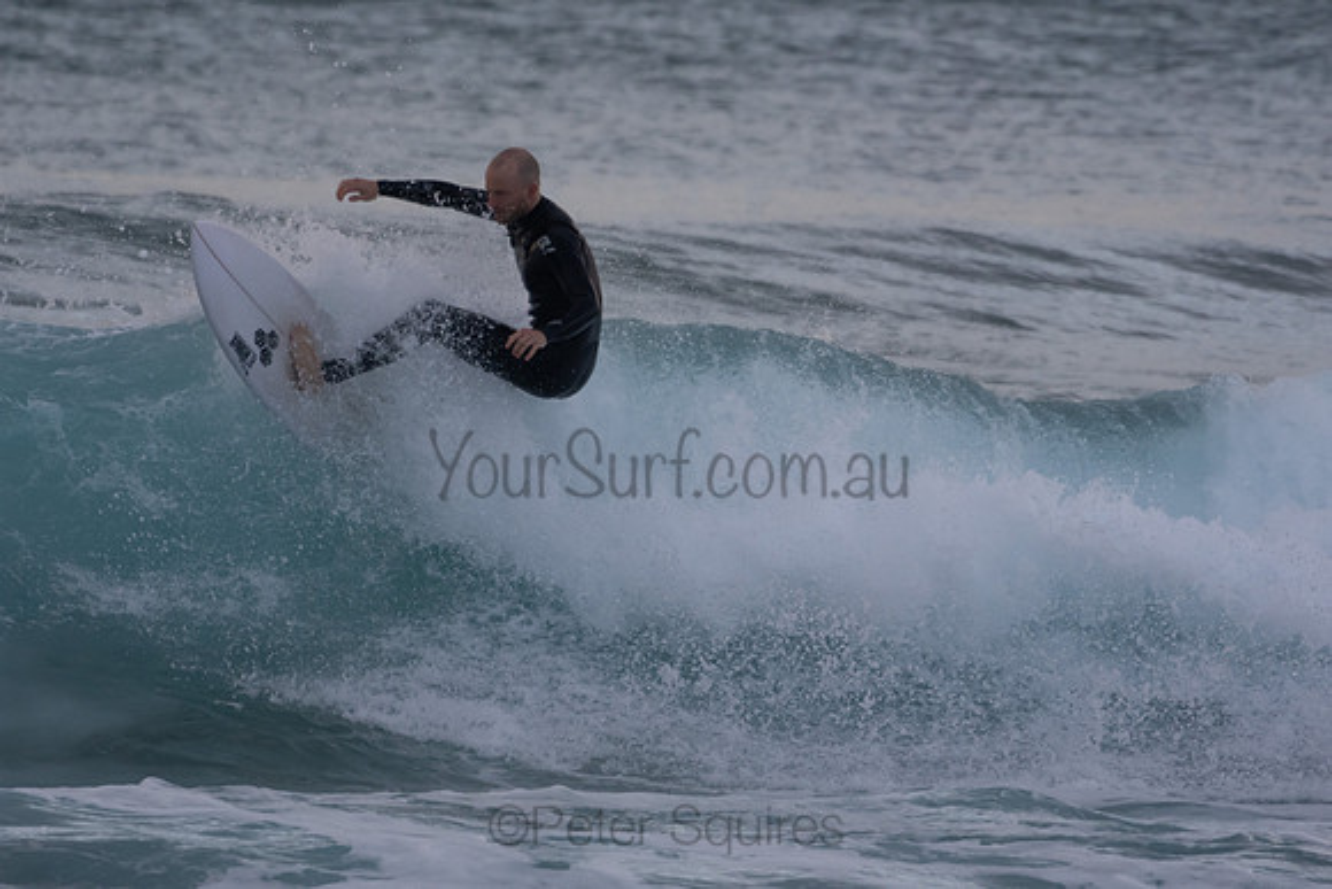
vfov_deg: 2.3
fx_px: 22204
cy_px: 444
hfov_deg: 3.4
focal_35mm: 600
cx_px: 666
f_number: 5.6
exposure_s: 1/1250
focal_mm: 400
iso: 1100
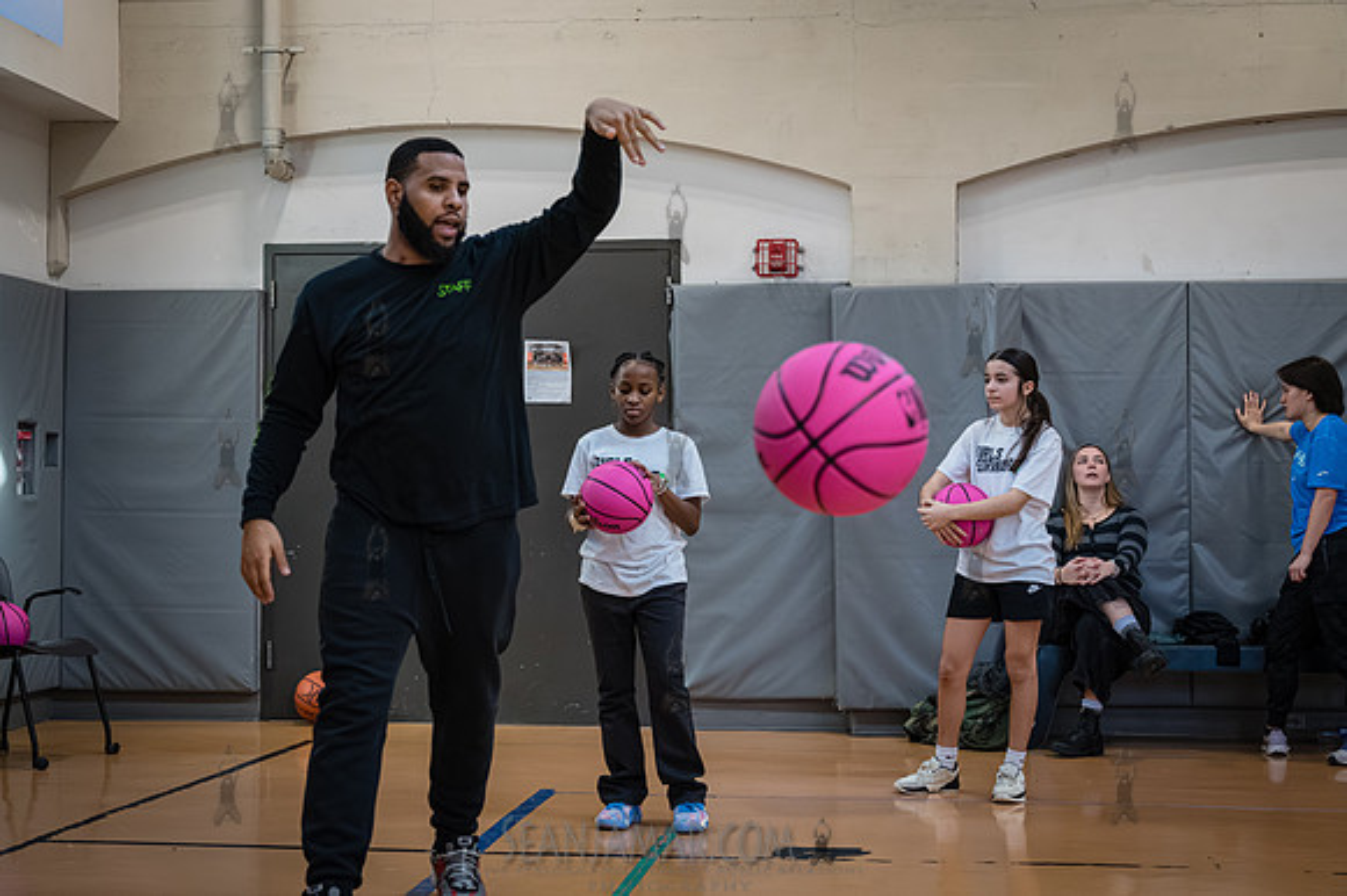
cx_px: 674
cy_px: 448
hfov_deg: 36.3
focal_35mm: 55
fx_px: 2057
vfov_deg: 24.6
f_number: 4.5
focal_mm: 55
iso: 8000
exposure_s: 1/1000
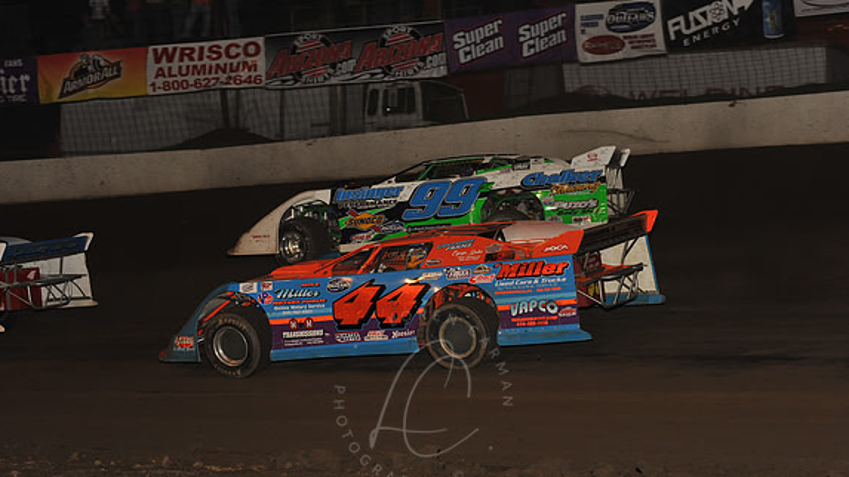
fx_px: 2386
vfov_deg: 11.4
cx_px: 422
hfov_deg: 20.2
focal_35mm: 106
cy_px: 262
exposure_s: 1/320
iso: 1000
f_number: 7.1
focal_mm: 100
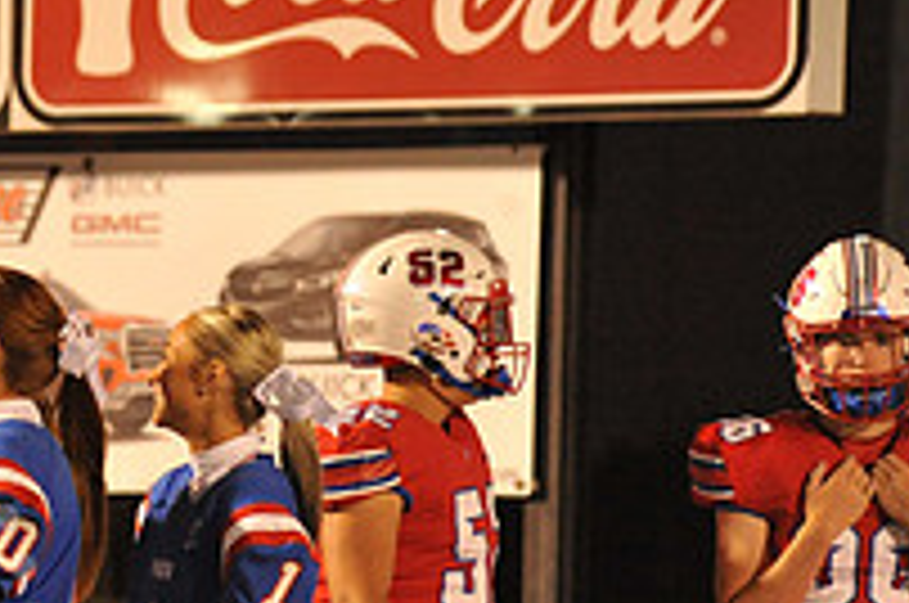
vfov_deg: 2.4
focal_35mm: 575
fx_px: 14496
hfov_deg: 3.6
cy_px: 680
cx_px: -378
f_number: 7.1
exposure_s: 1/160
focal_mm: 200
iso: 5000
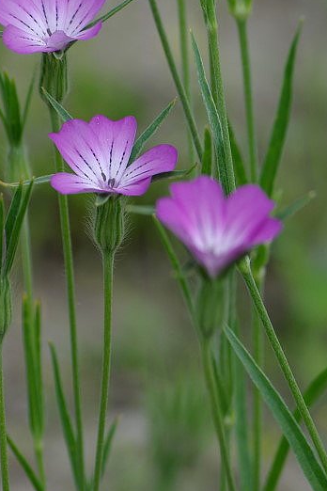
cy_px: 214
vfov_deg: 4.5
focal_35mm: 460
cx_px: 194
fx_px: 6267
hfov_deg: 3.0
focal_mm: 200
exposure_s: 1/400
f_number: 9
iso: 200
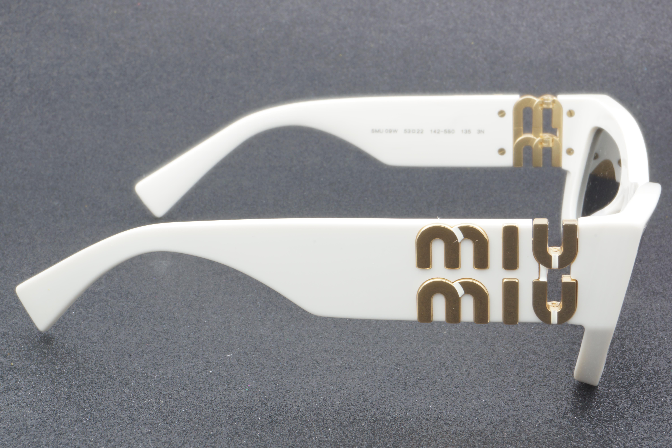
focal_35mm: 75
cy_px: 224
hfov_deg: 27.0
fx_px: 1400
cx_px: 336
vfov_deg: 18.2
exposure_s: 1.3
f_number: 32
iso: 100
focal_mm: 50
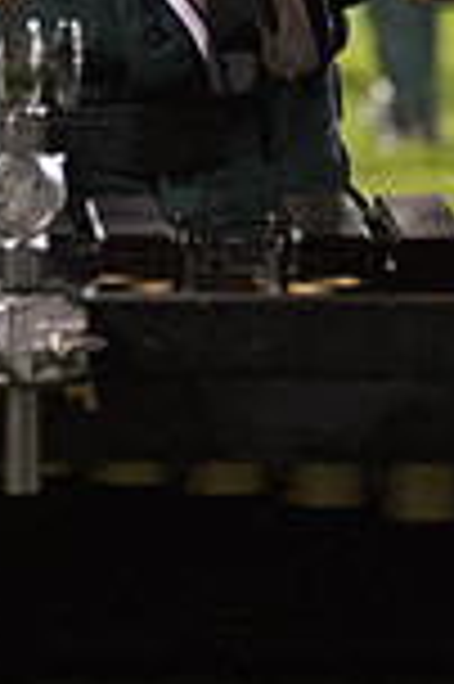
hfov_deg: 2.2
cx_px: 187
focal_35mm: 626
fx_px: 11868
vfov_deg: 3.3
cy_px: -546
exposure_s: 1/160
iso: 5600
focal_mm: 102
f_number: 4.5
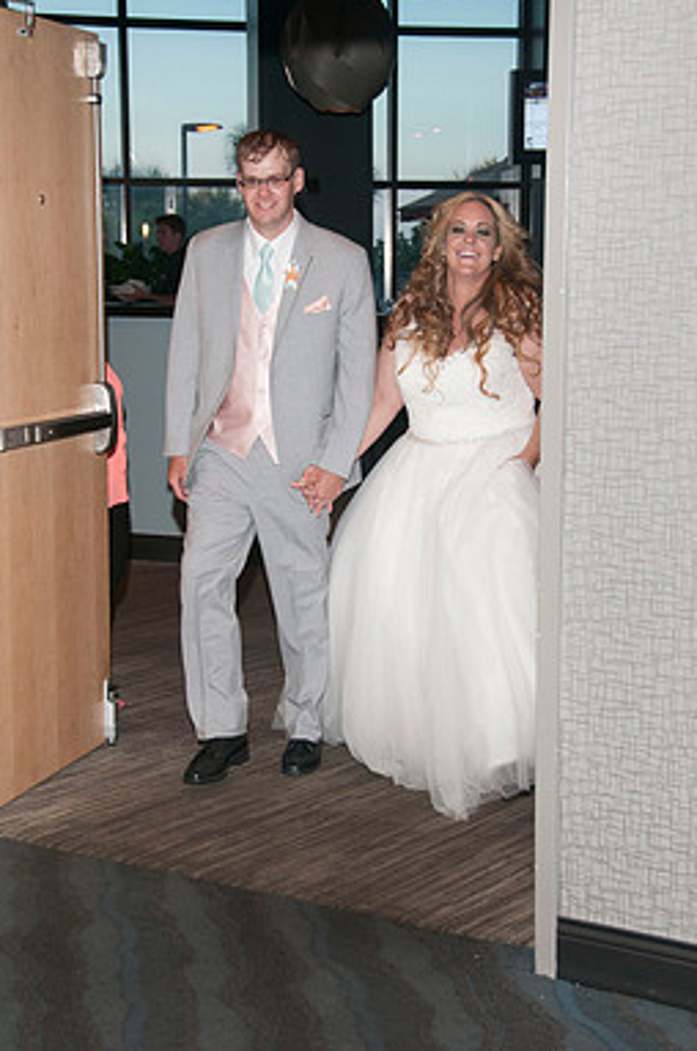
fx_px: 1953
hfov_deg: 20.2
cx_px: 369
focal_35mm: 67
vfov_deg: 30.1
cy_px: 497
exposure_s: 1/60
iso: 400
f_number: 5.6
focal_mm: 38
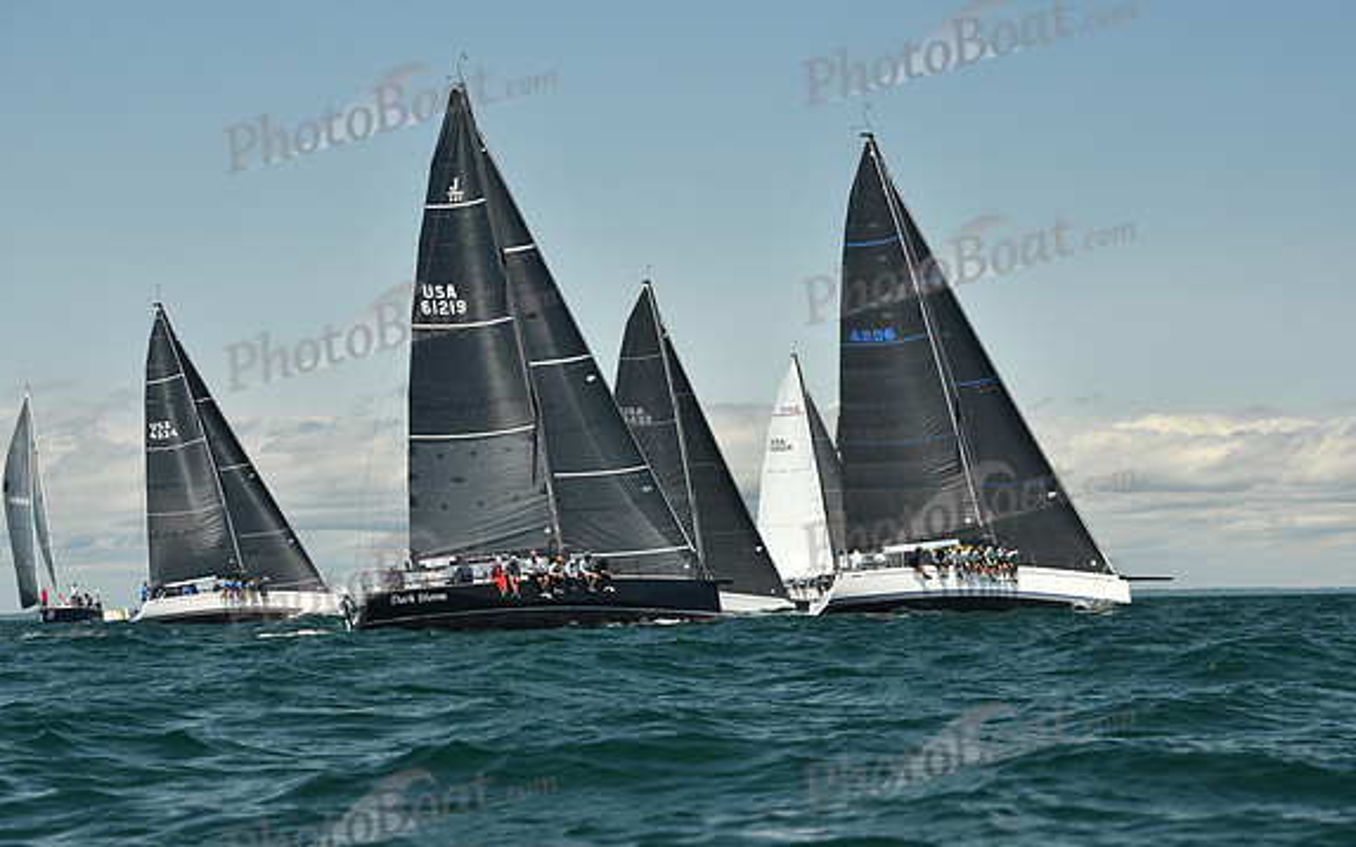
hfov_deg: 21.9
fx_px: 3510
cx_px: 682
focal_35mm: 95
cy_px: 420
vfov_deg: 13.8
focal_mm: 92
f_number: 6.3
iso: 320
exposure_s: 1/640
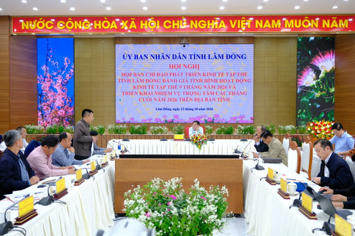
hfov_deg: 51.9
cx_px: 178
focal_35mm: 37
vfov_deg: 35.9
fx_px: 365
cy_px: 118
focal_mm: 24.7
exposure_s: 1/100
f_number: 4
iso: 800
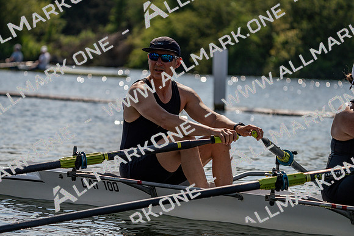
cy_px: 118
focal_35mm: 200
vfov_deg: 6.9
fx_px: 1967
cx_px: 177
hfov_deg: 10.3
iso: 100
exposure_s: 1/1600
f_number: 5.6
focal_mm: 200
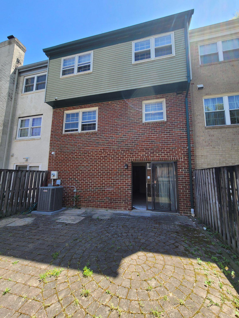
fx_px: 120
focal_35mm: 13
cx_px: 120
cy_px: 159
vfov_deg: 106.2
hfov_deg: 89.9
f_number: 2.2
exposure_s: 1/671
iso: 64
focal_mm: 2.2
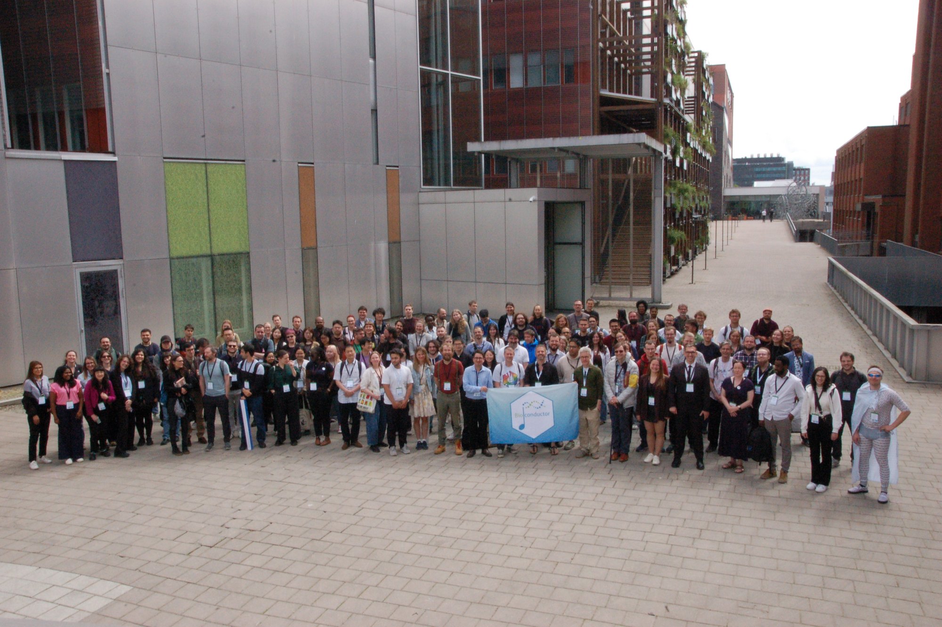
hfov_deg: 62.0
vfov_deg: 43.5
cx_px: 471
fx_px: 784
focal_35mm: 30
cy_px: 314
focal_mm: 20
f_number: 32
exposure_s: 1/125
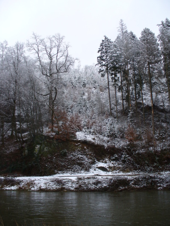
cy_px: 113
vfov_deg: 50.1
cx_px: 85
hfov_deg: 38.7
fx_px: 242
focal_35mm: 37
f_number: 2.8
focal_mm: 6.1
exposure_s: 1/160
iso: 80
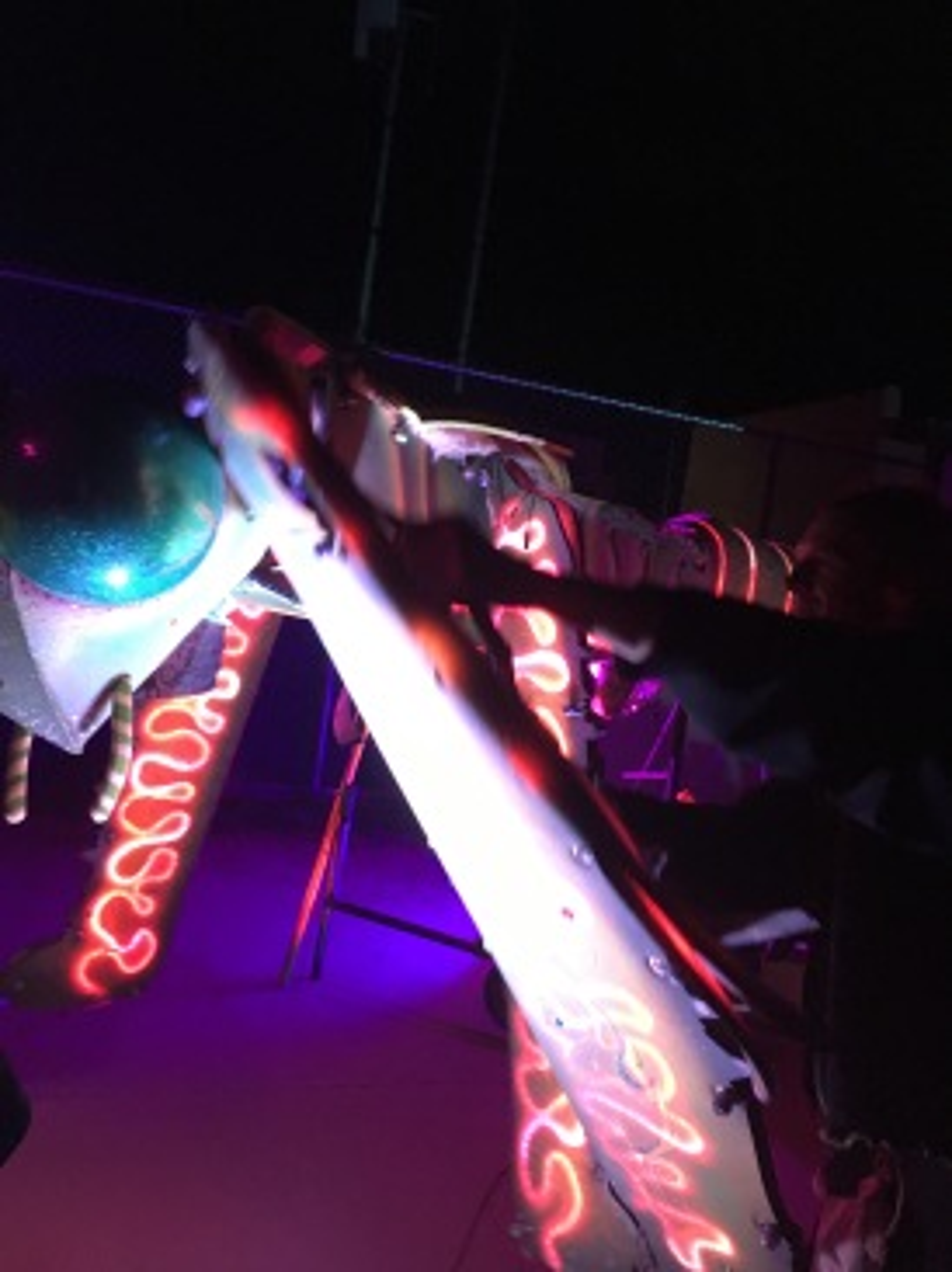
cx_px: 476
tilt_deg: -1.8
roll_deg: -7.8
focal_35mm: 29
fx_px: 1065
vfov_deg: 61.7
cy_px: 636
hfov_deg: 48.2
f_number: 2.2
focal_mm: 4.15
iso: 200
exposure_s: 1/24
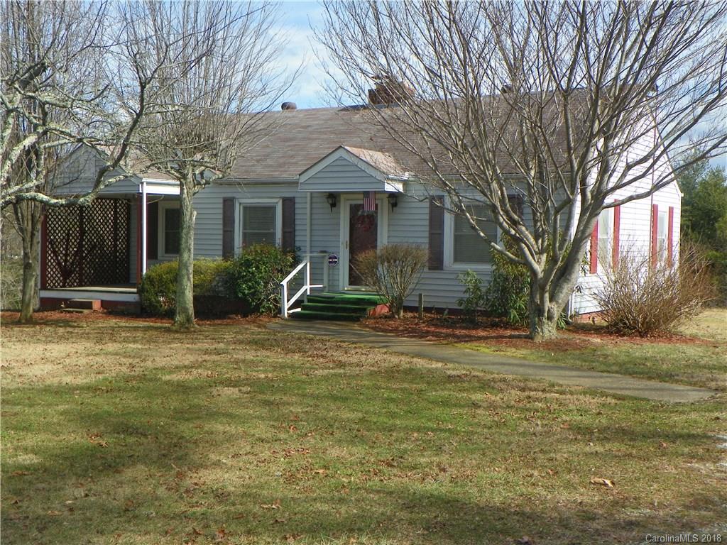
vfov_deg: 30.3
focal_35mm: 48
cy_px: 272
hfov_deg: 39.7
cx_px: 364
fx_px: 1008
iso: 64
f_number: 4.5
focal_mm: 8.5
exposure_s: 1/400
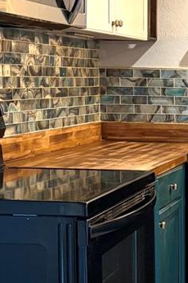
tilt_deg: -5.6
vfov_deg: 21.7
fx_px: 736
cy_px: 160
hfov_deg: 12.9
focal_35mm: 94
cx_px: 365
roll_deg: -1.0
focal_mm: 5.96
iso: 200
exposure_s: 1/60
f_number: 1.6
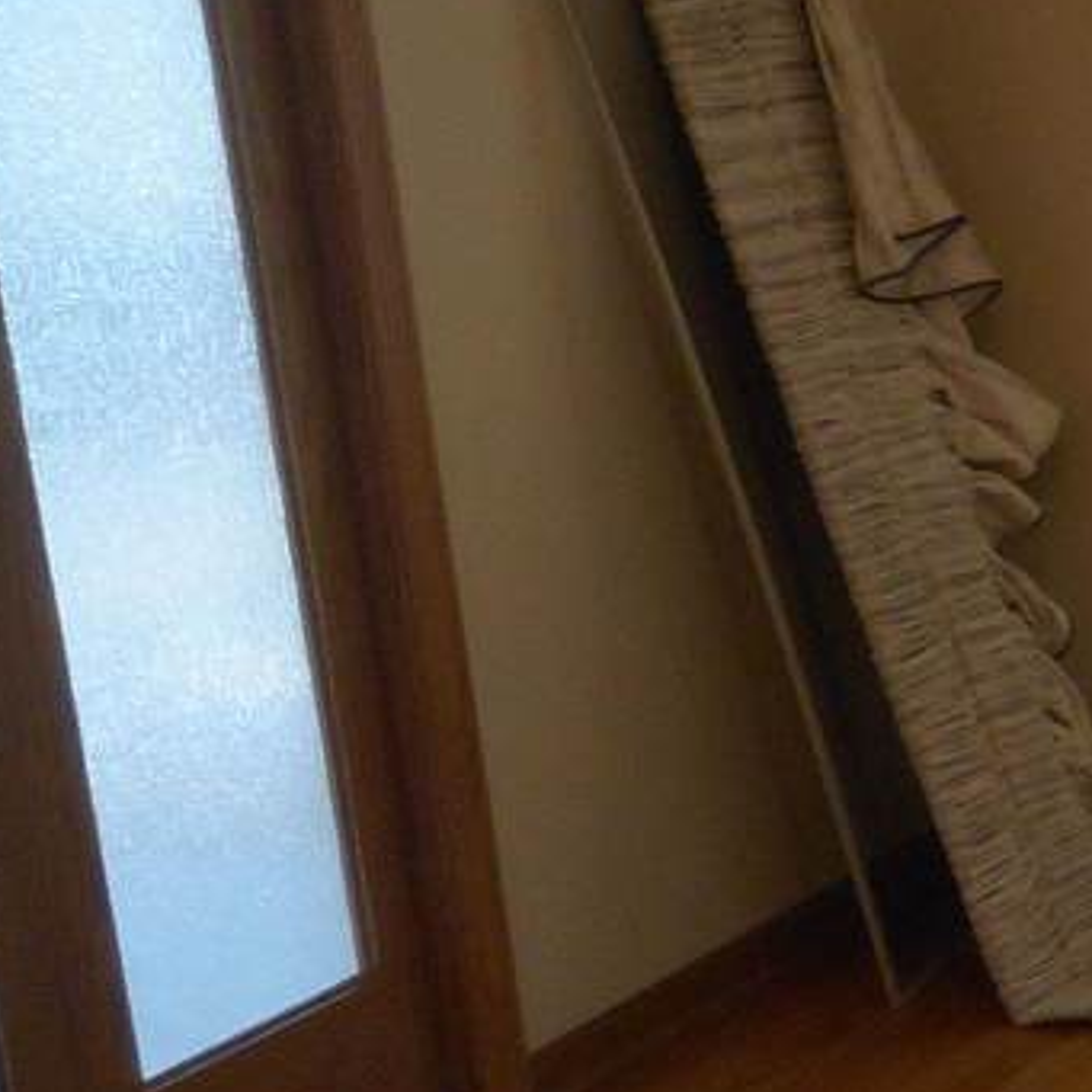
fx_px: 2962
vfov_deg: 20.9
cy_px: 420
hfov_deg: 16.9
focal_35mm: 83
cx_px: 2027
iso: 200
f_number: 3.7
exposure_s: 1/30
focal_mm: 4.5
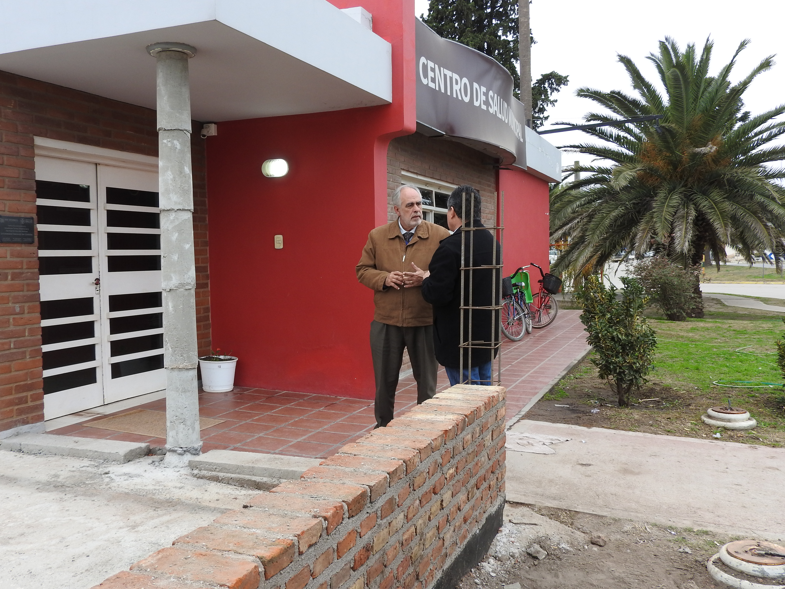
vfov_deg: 42.9
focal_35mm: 33
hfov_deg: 55.3
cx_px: 365
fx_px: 748
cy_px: 292
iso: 100
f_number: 3.5
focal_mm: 5.4
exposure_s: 1/50
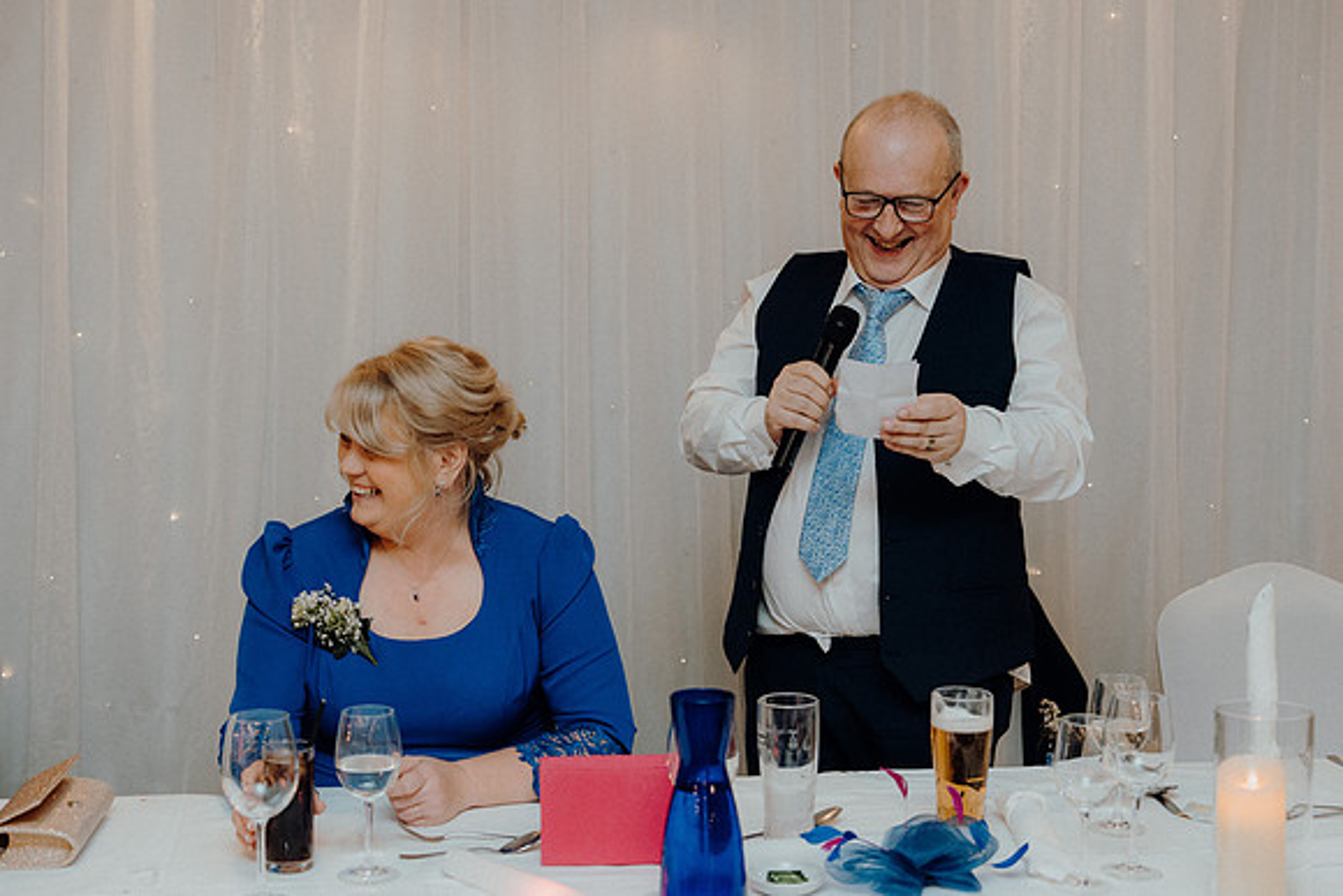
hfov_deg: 37.5
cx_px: 672
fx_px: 1978
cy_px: 448
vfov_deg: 25.5
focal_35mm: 53
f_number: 3.5
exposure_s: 1/160
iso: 2500
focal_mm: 53
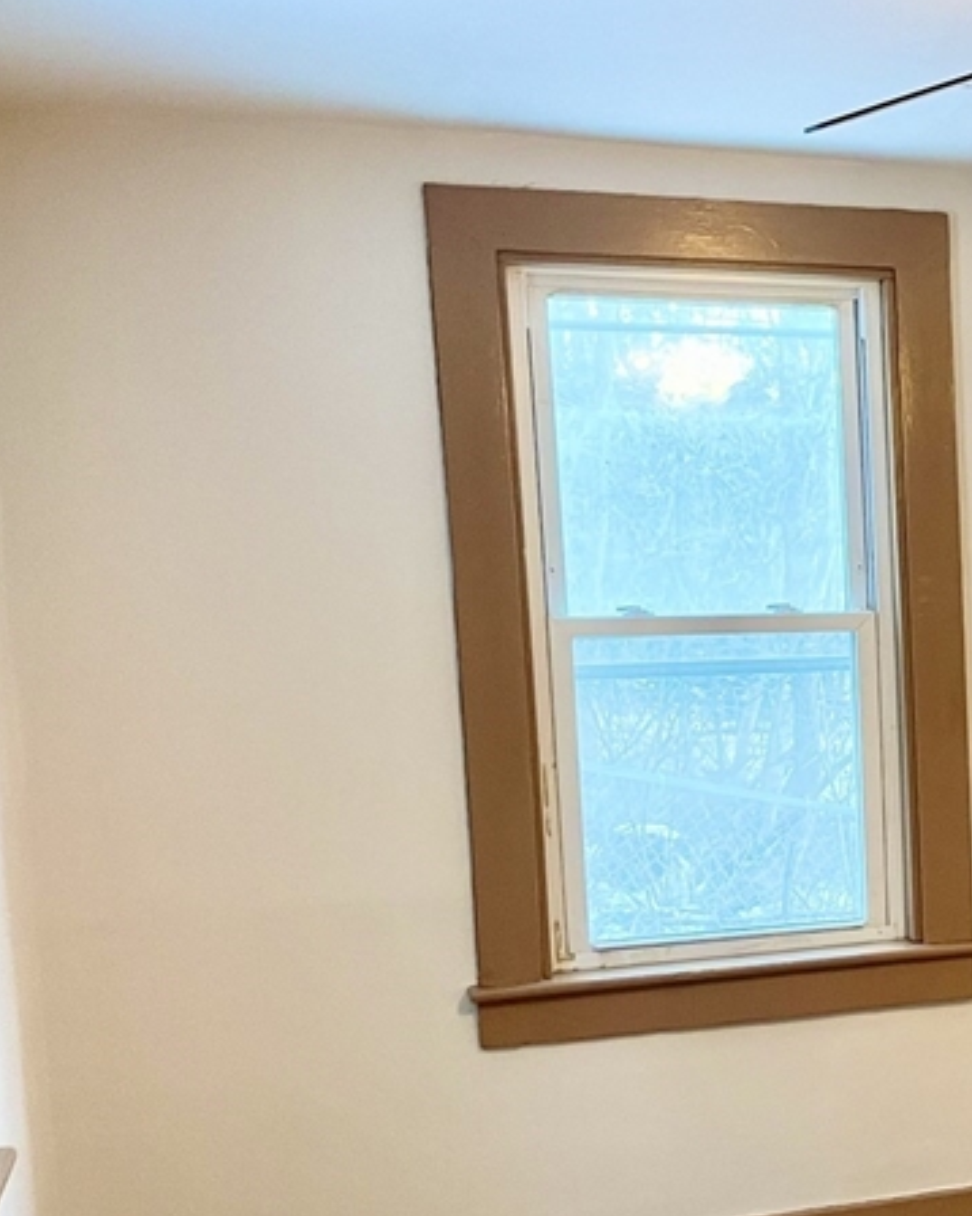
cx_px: 1244
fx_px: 2087
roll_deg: +2.0
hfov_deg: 23.4
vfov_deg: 32.1
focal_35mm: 58
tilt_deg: -7.7
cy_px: 847
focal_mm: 4.2
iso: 400
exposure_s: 1/60
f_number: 1.6
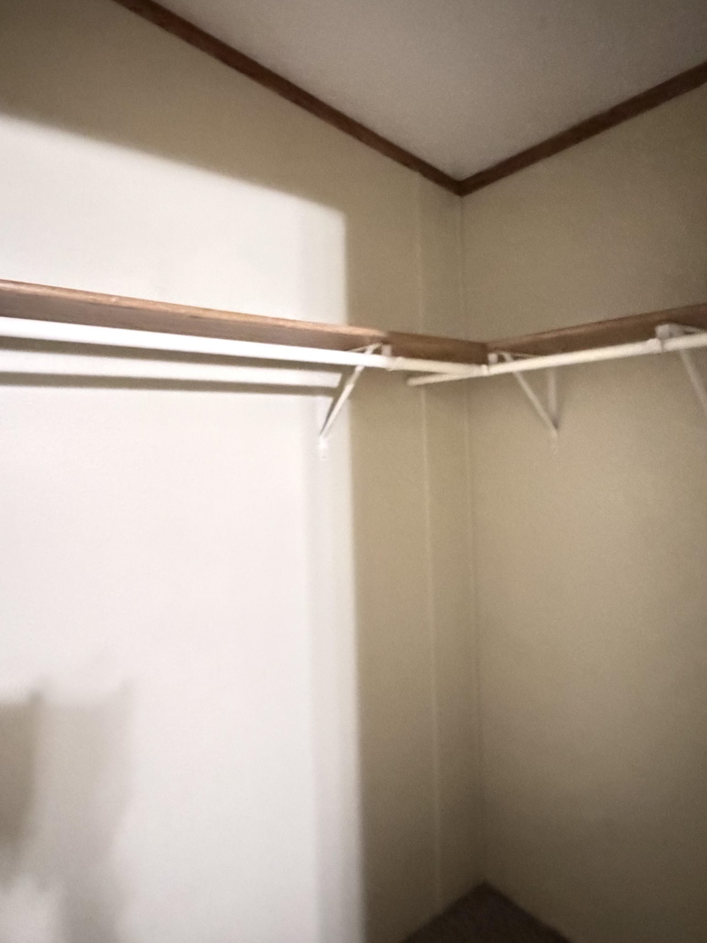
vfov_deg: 78.8
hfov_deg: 63.4
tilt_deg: +2.0
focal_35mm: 21
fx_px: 572
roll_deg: +2.1
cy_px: 425
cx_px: 330
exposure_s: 1/30
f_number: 2.2
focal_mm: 2.22
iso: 3200
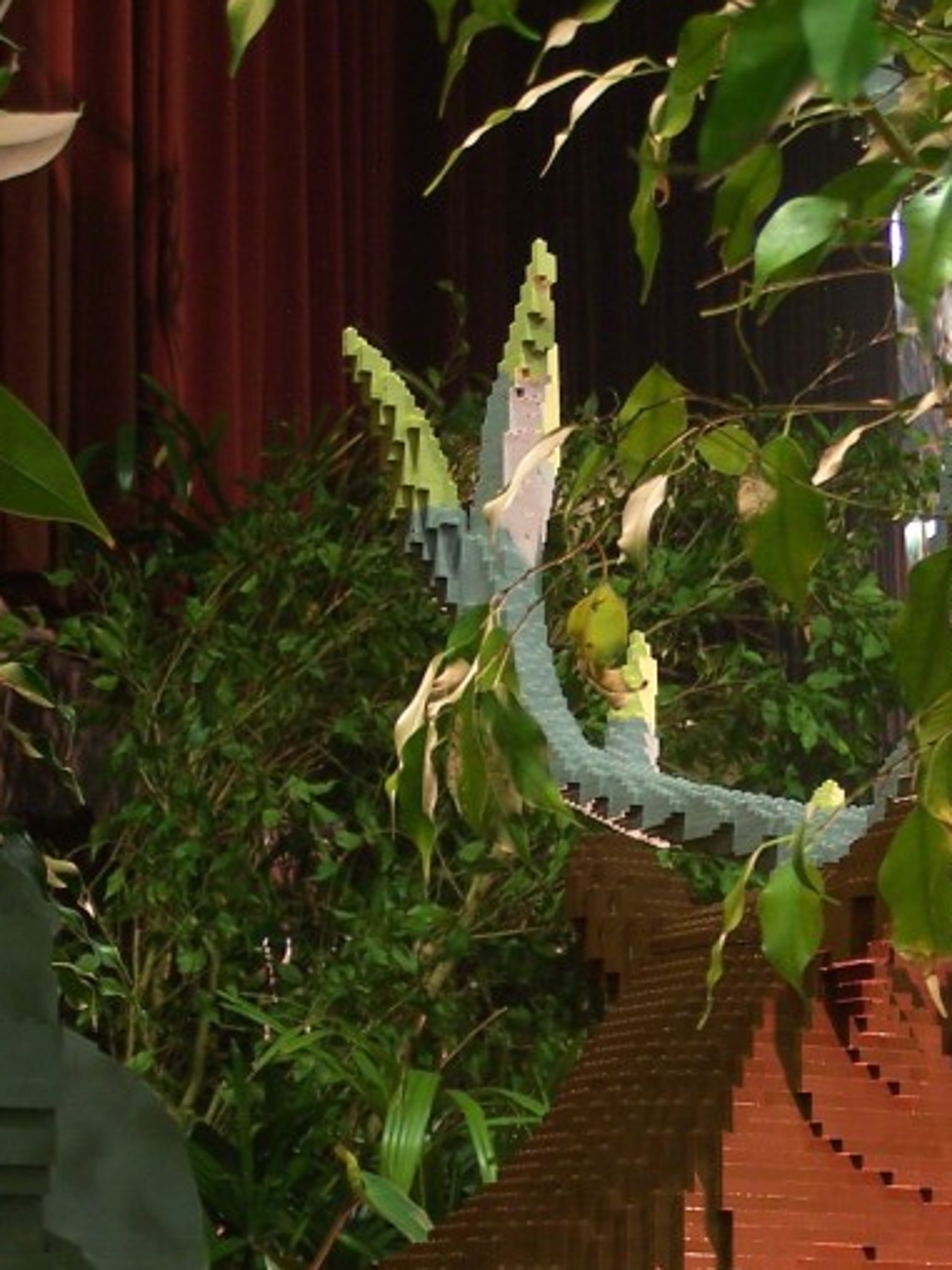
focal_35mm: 135
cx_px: 687
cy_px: 1132
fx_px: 4950
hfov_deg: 11.0
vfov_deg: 14.5
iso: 80
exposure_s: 1/2
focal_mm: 11.1
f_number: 3.2
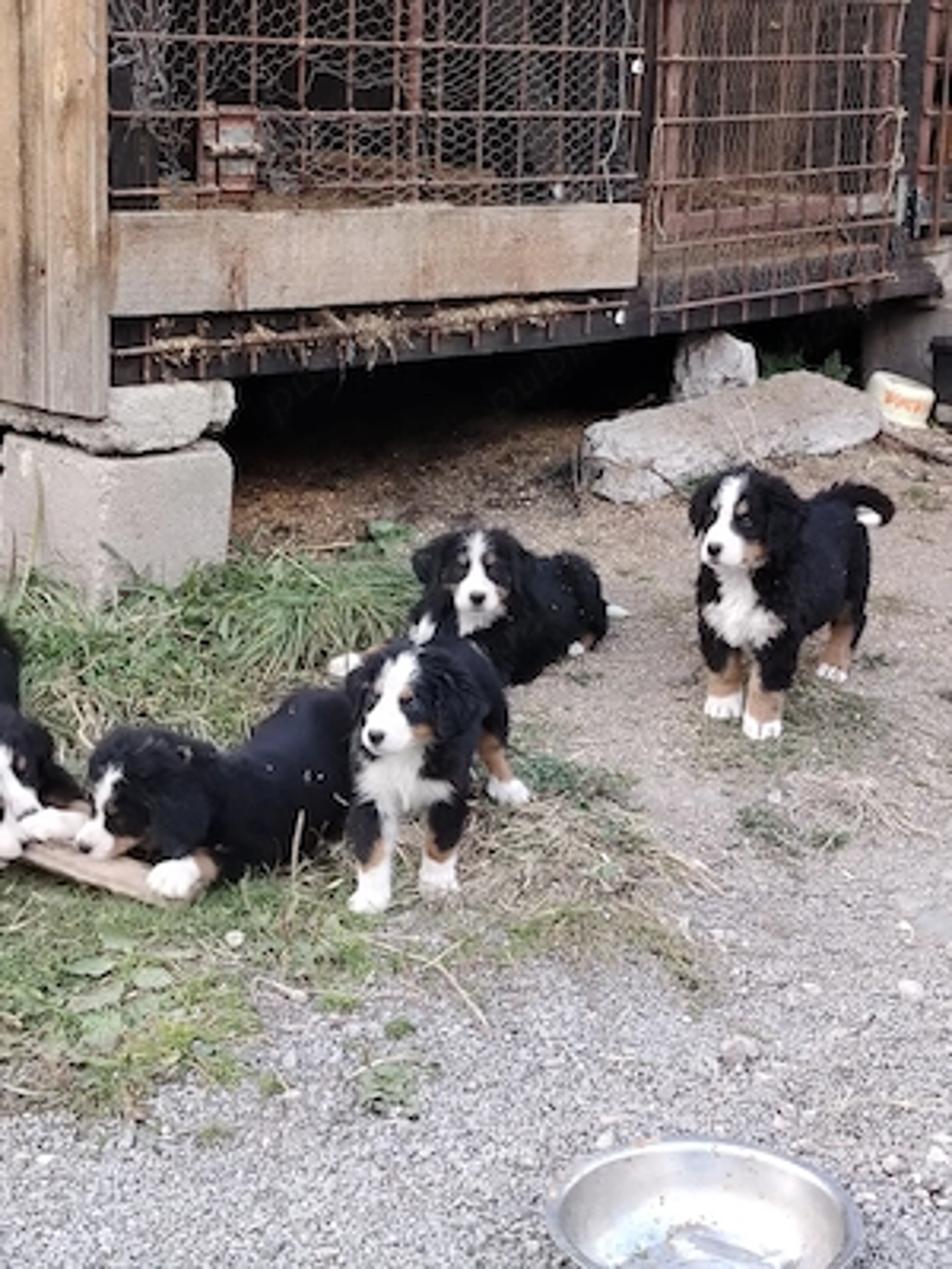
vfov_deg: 27.0
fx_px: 2640
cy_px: 634
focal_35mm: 72
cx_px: 476
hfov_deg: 20.4
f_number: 1.75
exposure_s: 1/100
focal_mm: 5.25
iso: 246
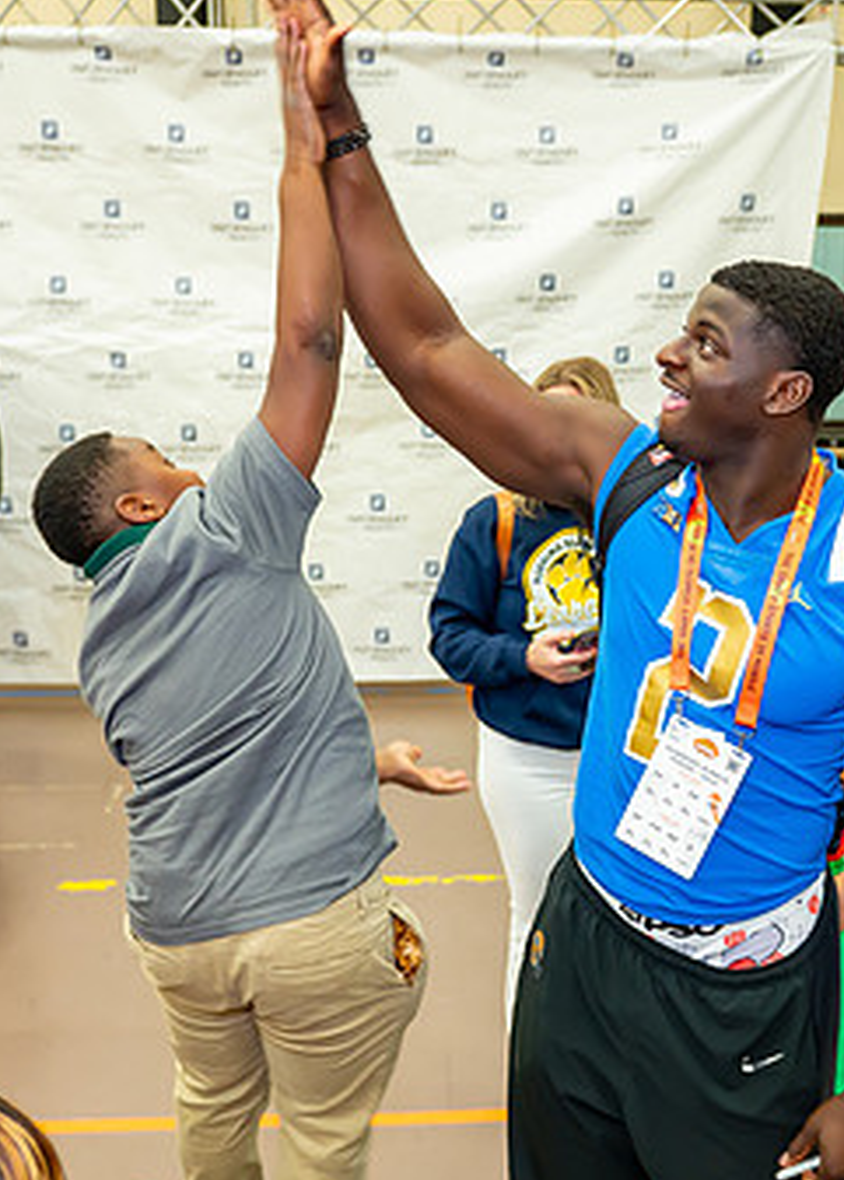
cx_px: 570
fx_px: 1576
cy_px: 693
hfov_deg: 29.7
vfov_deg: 40.9
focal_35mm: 47
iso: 1600
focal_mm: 24
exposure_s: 1/200
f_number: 2.8
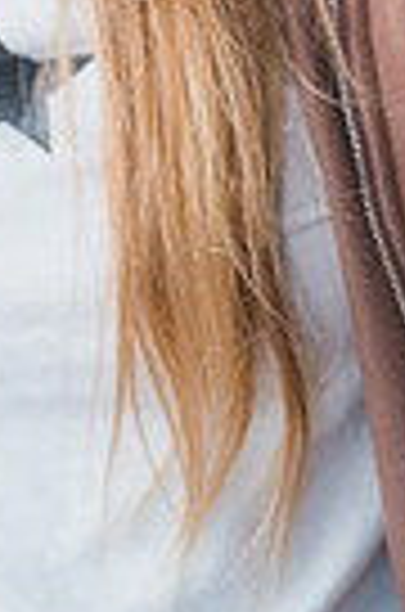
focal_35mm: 166
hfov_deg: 8.1
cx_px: -112
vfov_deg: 11.9
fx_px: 2815
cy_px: -266
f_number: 1.8
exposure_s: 1/320
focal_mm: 50
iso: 800
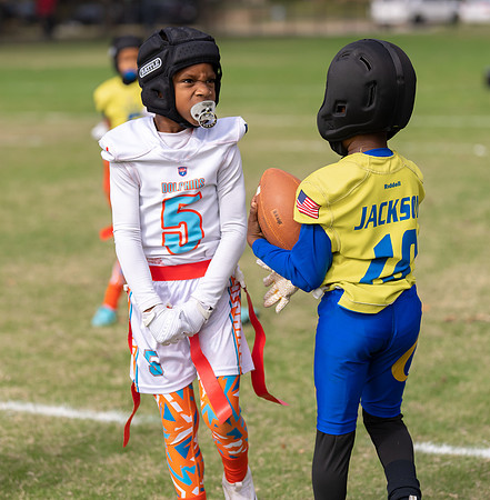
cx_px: 222
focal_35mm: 148
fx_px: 2396
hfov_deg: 11.7
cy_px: 237
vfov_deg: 11.9
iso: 100
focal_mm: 108
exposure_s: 1/1600
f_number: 2.8
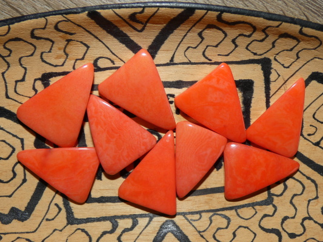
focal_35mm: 30
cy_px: 121
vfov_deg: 46.8
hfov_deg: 60.0
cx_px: 162
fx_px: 280
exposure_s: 1/60
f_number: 3.3
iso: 80
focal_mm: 5.3
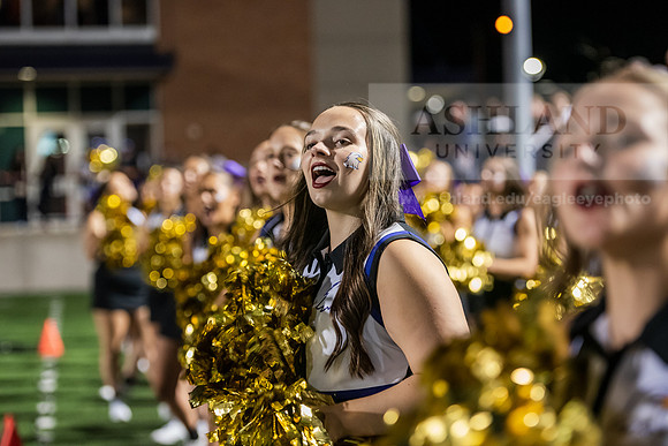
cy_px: 223
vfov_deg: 13.7
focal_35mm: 100
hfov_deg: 20.4
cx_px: 334
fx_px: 1856
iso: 5000
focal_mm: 100
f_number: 3.2
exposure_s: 1/320
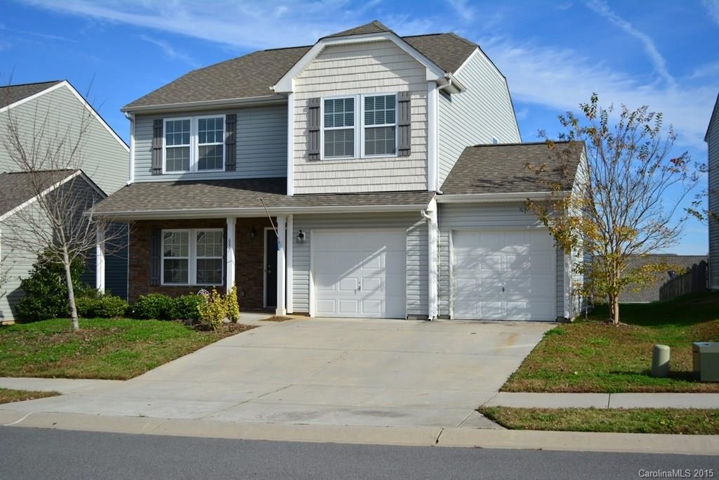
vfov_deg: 31.9
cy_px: 240
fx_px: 839
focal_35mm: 42
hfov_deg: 46.4
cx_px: 360
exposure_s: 1/3200
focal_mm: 28
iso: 320
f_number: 4.5
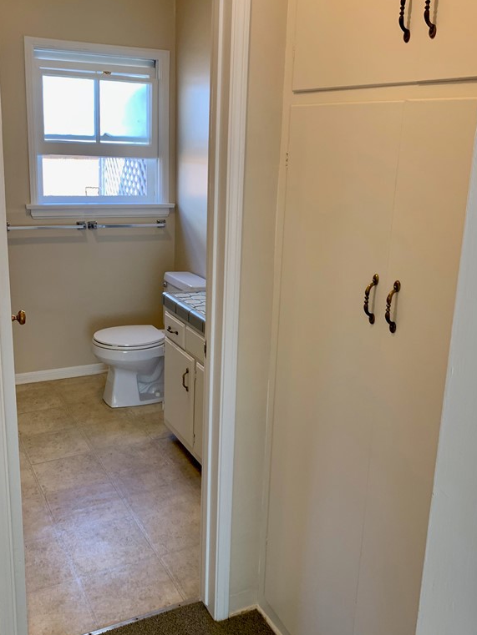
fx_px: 643
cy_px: 311
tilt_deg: -14.7
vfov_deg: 52.6
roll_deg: -2.4
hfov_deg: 40.7
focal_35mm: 35
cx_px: 239
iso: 50
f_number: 1.8
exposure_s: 1/60
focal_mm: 4.25
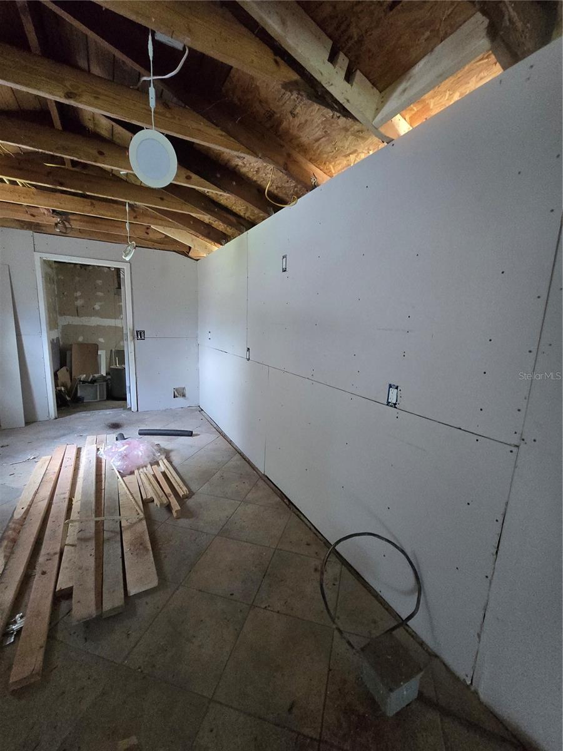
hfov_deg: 89.9
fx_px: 282
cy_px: 376
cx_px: 282
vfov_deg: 106.2
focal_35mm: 13
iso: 800
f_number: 2.2
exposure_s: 1/60
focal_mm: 2.2
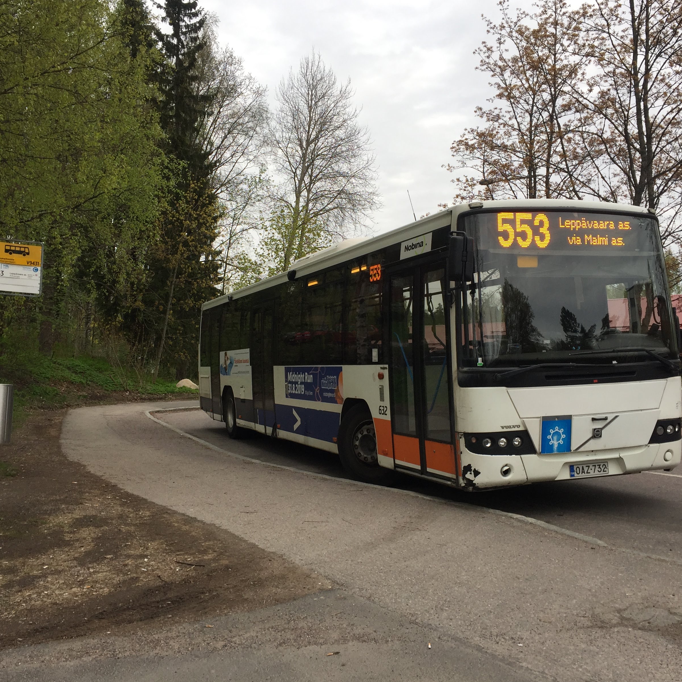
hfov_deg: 47.2
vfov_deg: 47.2
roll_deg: +0.0
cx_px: 341
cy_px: 340
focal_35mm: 35
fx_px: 780
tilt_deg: +1.0
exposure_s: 1/179
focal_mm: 4.15
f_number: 2.2
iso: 32
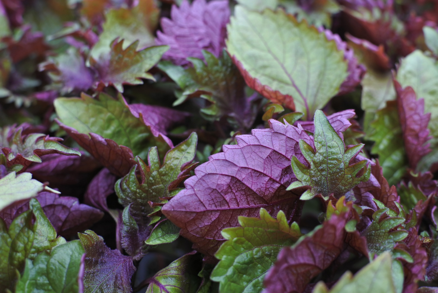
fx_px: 597
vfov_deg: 27.6
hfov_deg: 40.3
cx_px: 219
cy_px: 146
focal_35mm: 49
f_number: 4
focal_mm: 18.5
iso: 250
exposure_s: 1/250
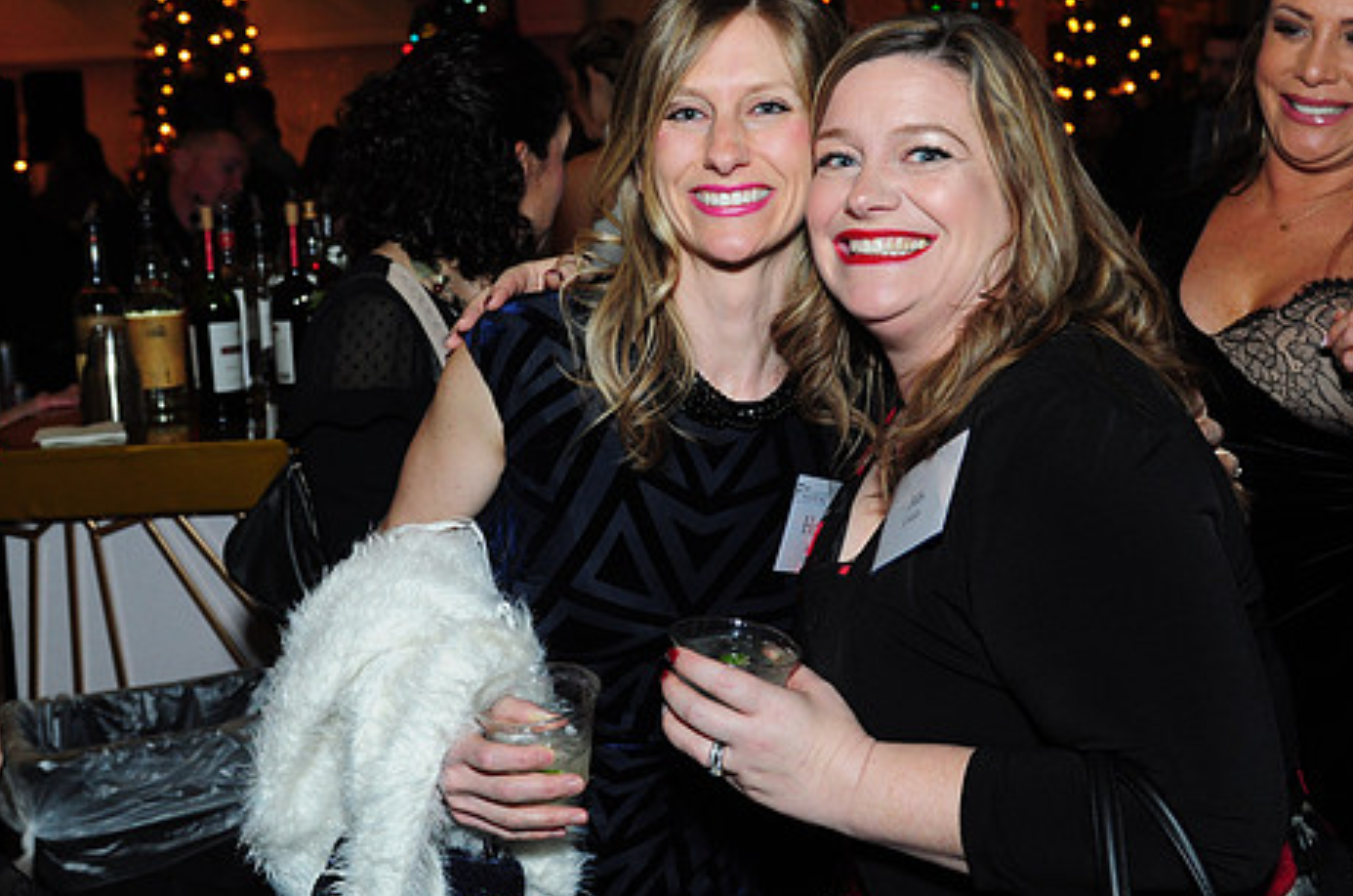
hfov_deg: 40.4
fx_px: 1838
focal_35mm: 49
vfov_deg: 27.4
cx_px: 697
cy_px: 373
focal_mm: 26
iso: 640
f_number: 4.5
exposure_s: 1/60
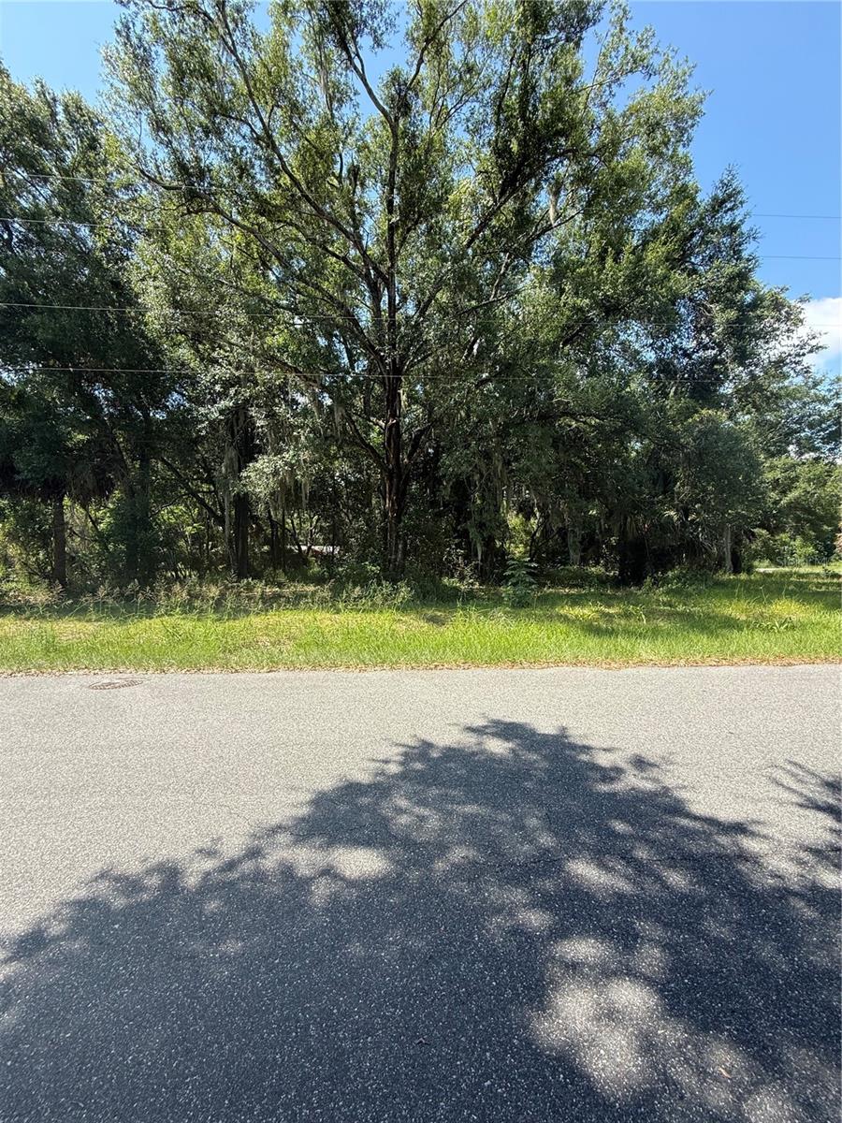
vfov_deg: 102.1
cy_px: 562
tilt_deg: +0.6
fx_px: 454
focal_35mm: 14
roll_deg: -2.2
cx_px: 421
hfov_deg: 85.7
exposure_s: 1/607
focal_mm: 2.22
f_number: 2.2
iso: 50
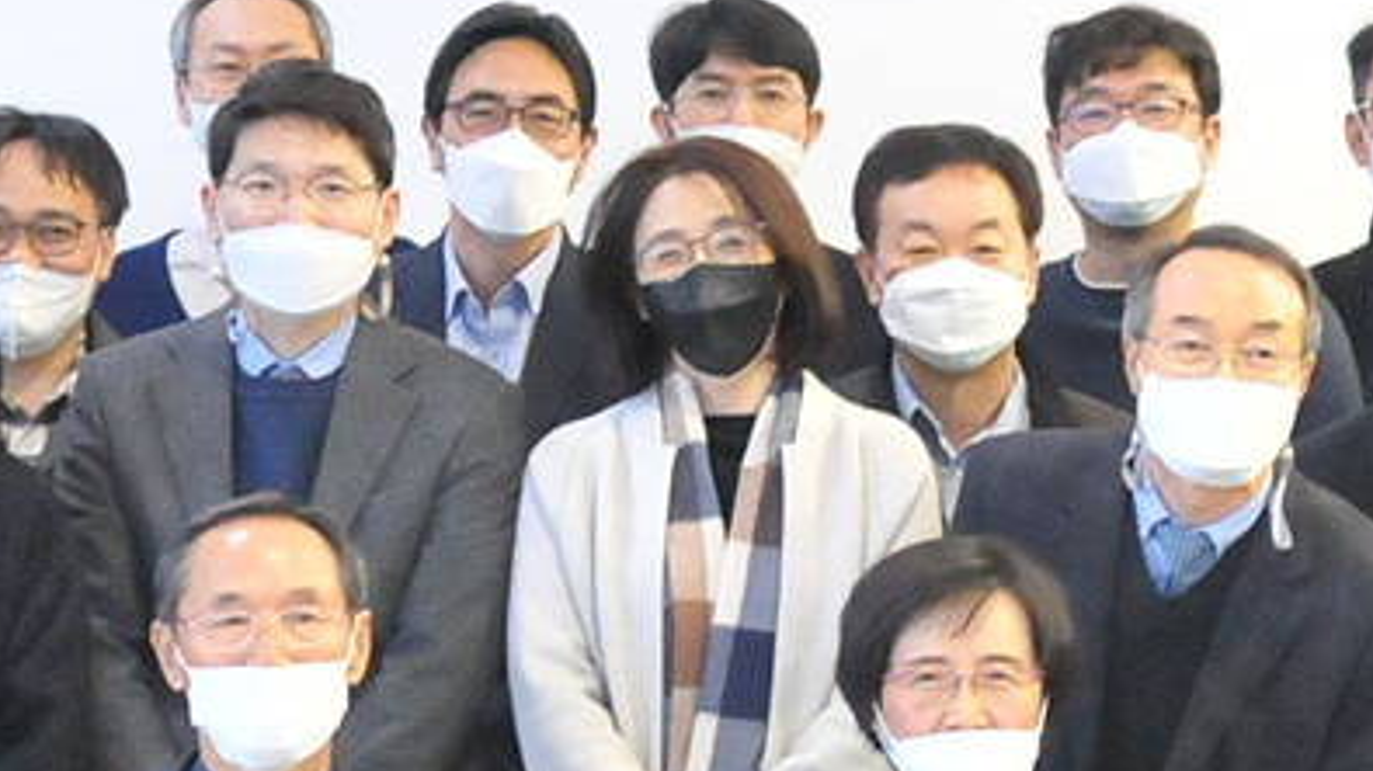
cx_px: 879
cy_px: 566
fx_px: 5205
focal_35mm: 143
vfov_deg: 8.5
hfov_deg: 15.0
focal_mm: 24
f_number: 3.2
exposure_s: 1/40
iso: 3200
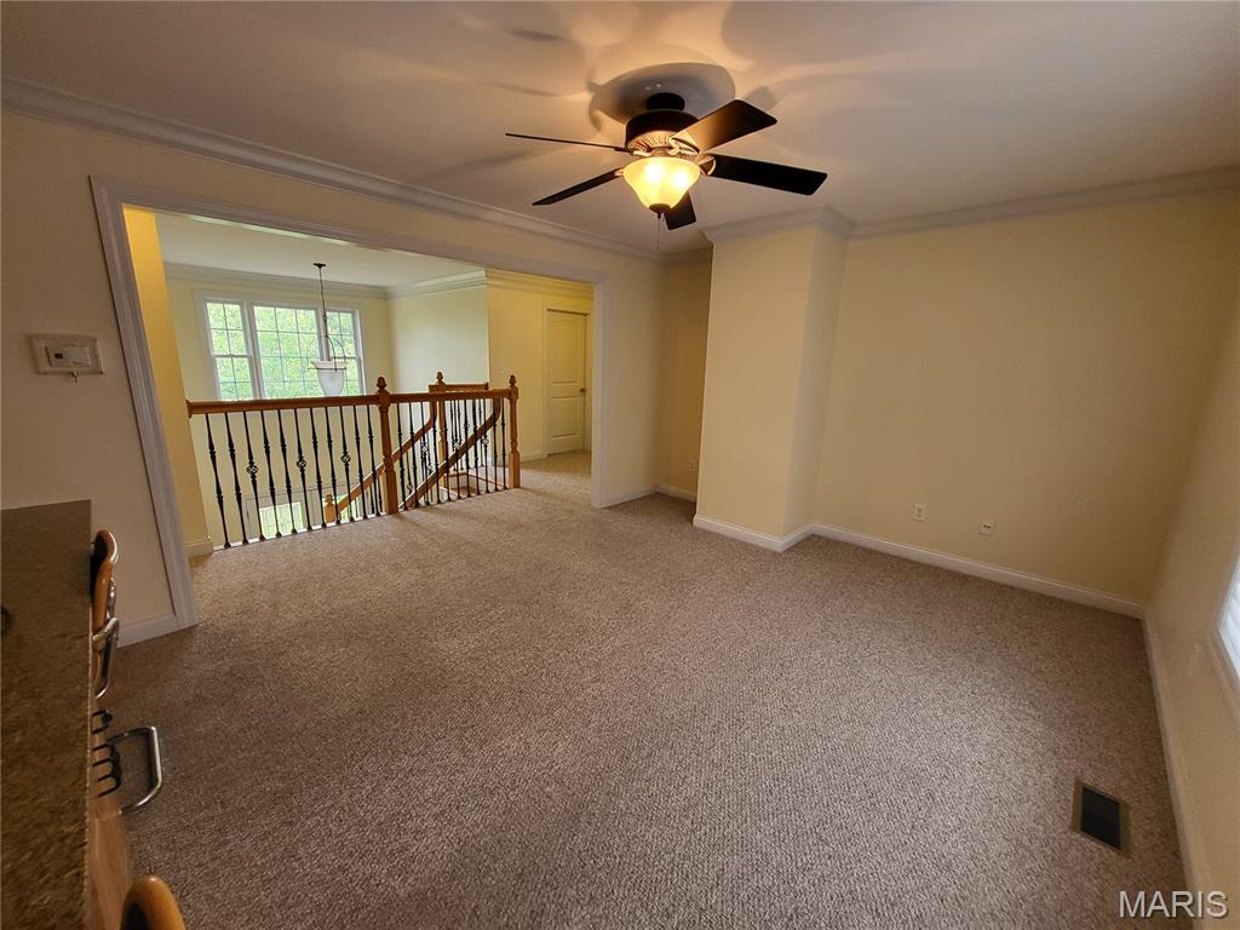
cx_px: 620
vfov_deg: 89.9
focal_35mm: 13
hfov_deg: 106.2
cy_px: 465
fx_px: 466
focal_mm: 1.74
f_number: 2.2
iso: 200
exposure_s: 1/60
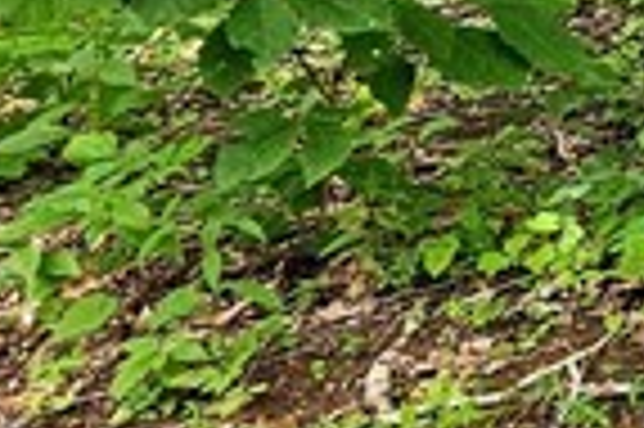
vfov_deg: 13.1
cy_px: -261
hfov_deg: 11.4
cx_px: 1946
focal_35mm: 97
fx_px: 1733
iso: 64
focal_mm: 2.2
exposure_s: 1/120
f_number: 2.2
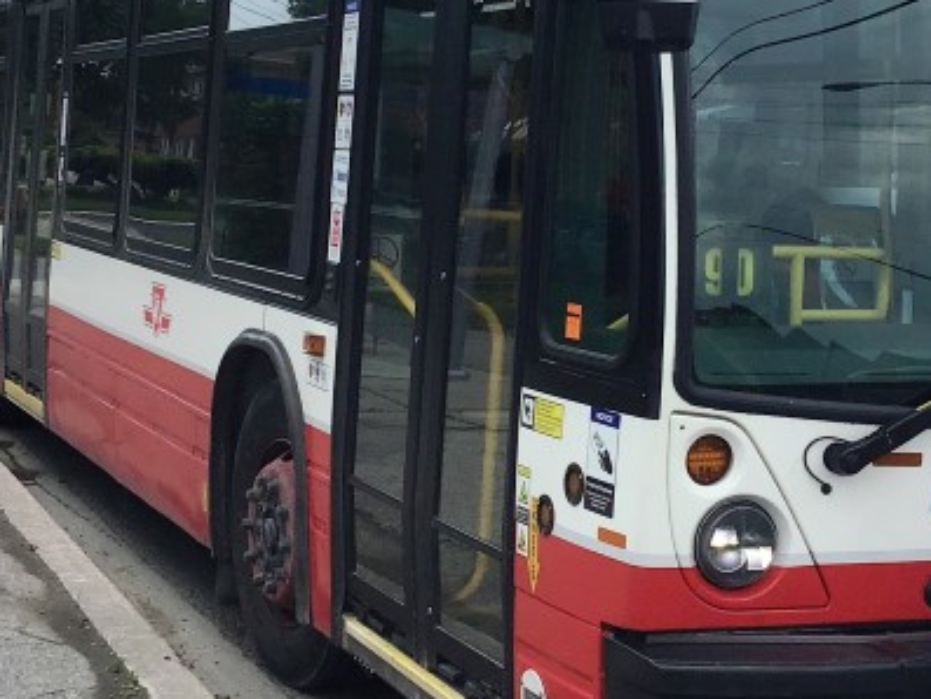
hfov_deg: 24.2
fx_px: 2152
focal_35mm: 80
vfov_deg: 18.4
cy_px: 230
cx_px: 652
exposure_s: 1/1508
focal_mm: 3.3
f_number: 2.4
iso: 25
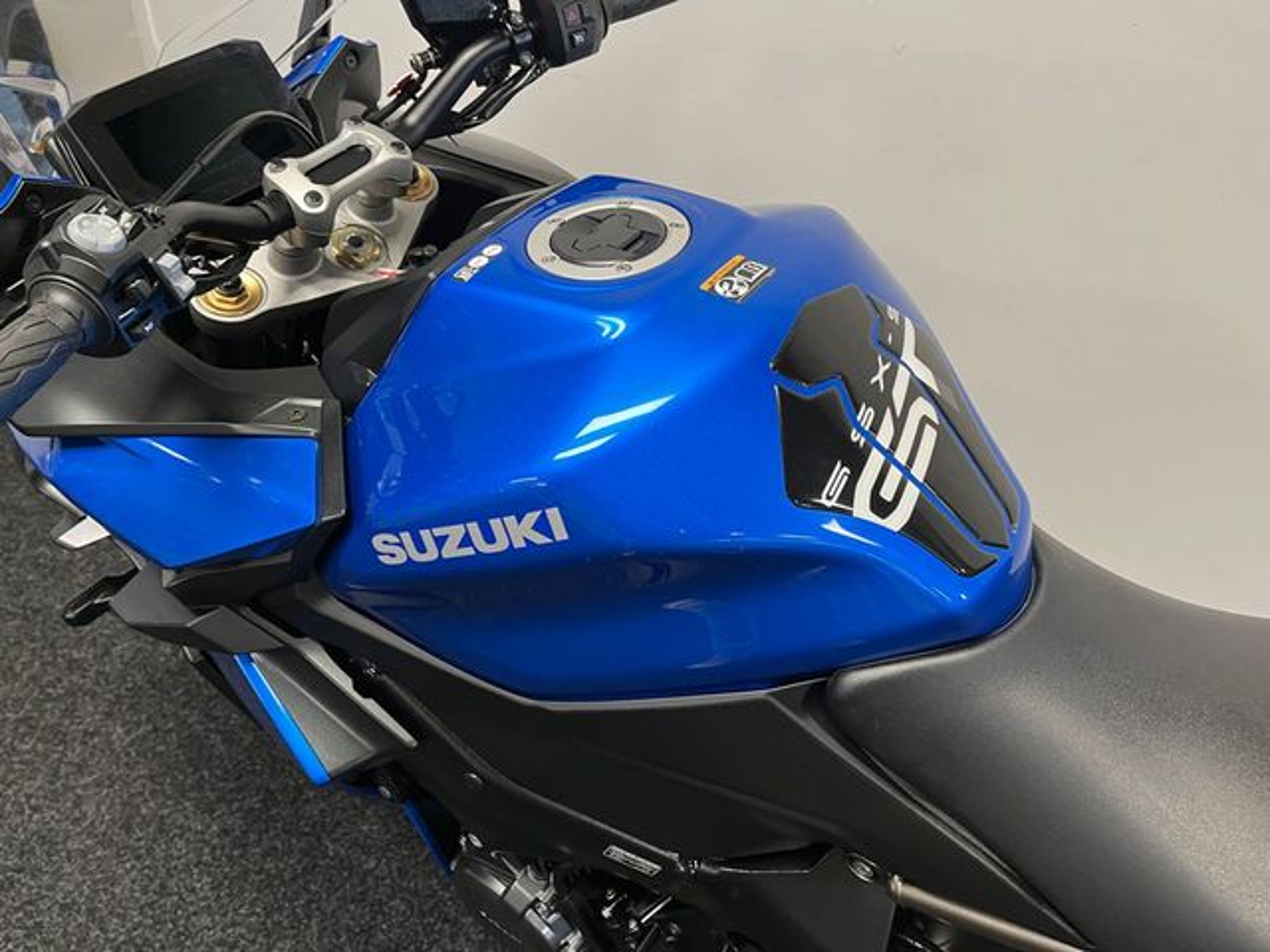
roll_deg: -0.8
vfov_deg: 53.1
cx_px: 635
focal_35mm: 26
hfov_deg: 67.3
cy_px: 476
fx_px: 954
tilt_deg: -35.5
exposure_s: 1/50
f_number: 1.6
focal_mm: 5.1
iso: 125
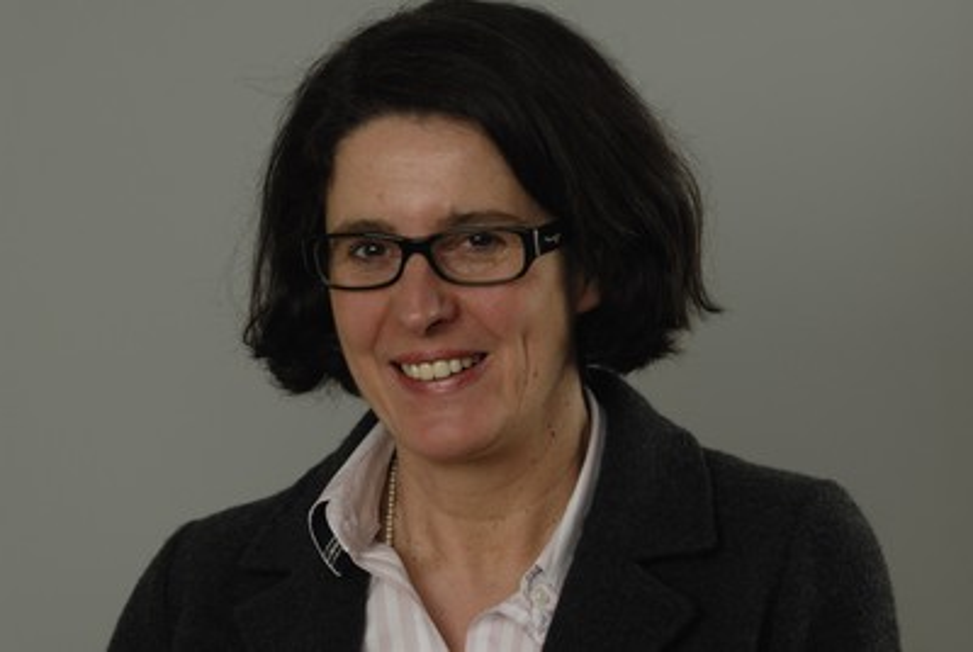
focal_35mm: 158
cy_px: 326
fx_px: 4263
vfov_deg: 8.7
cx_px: 486
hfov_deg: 13.0
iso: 100
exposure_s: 1/200
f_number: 11
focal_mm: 105
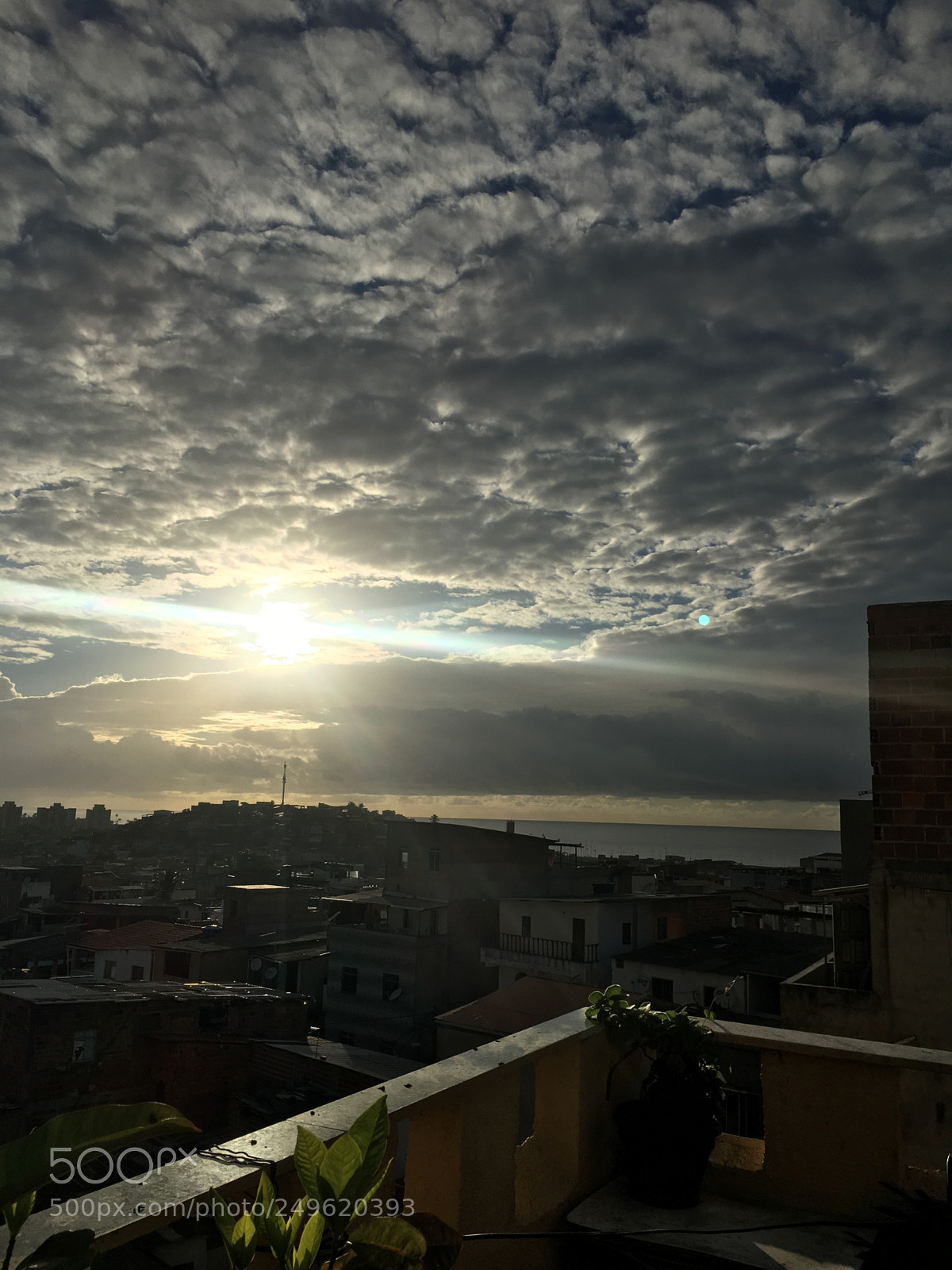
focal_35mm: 29
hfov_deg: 48.2
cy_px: 635
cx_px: 476
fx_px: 1063
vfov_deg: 61.7
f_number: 2.2
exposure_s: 1/9615
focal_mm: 4.15
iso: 25
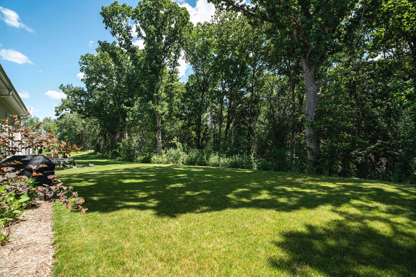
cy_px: 138
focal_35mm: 16
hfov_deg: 96.7
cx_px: 208
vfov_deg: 73.7
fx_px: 185
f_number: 5
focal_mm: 16
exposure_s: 1/80
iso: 100
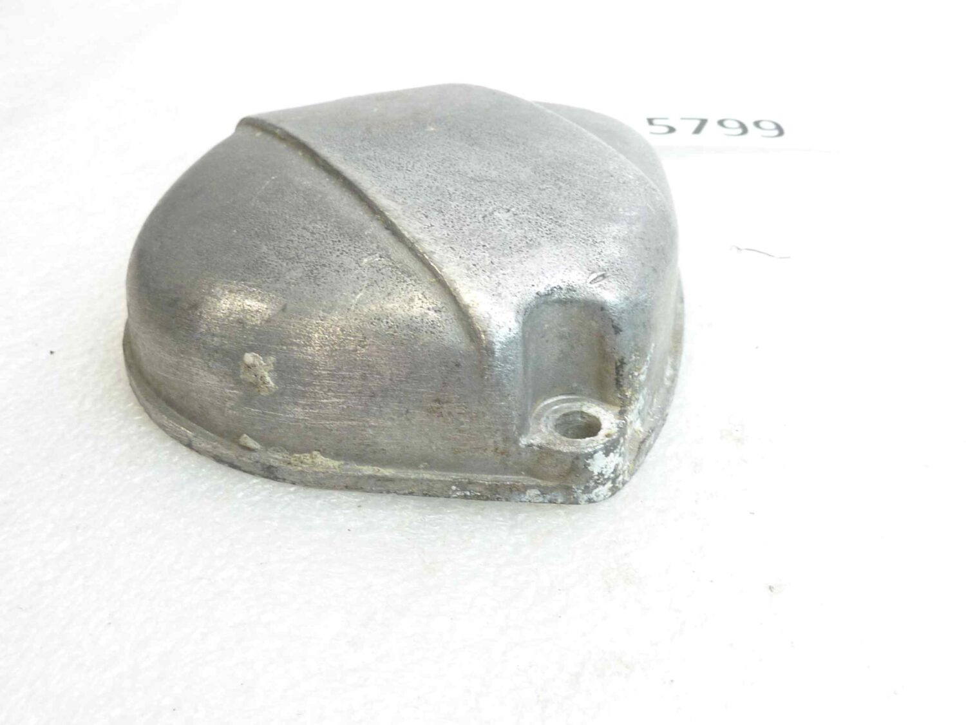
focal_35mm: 38
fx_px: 1060
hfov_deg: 49.0
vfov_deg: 37.7
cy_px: 362
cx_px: 483
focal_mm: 4.4
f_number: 3.3
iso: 80
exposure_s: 1/10
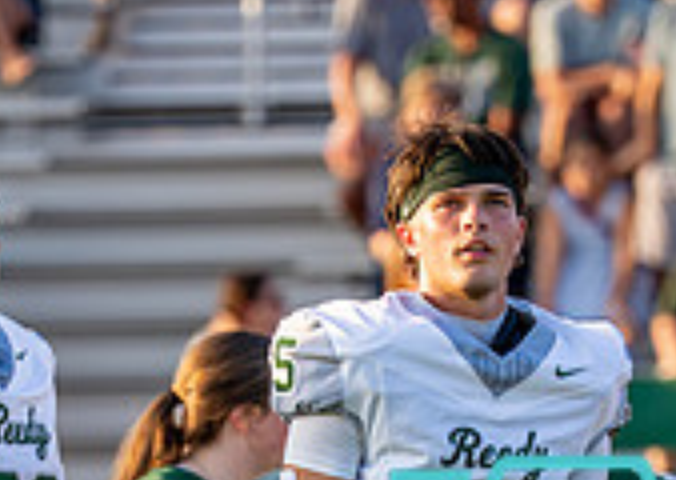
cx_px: 436
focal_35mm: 685
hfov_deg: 3.0
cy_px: 611
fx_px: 13125
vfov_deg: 2.1
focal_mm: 165
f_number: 2.8
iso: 320
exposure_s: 1/1600
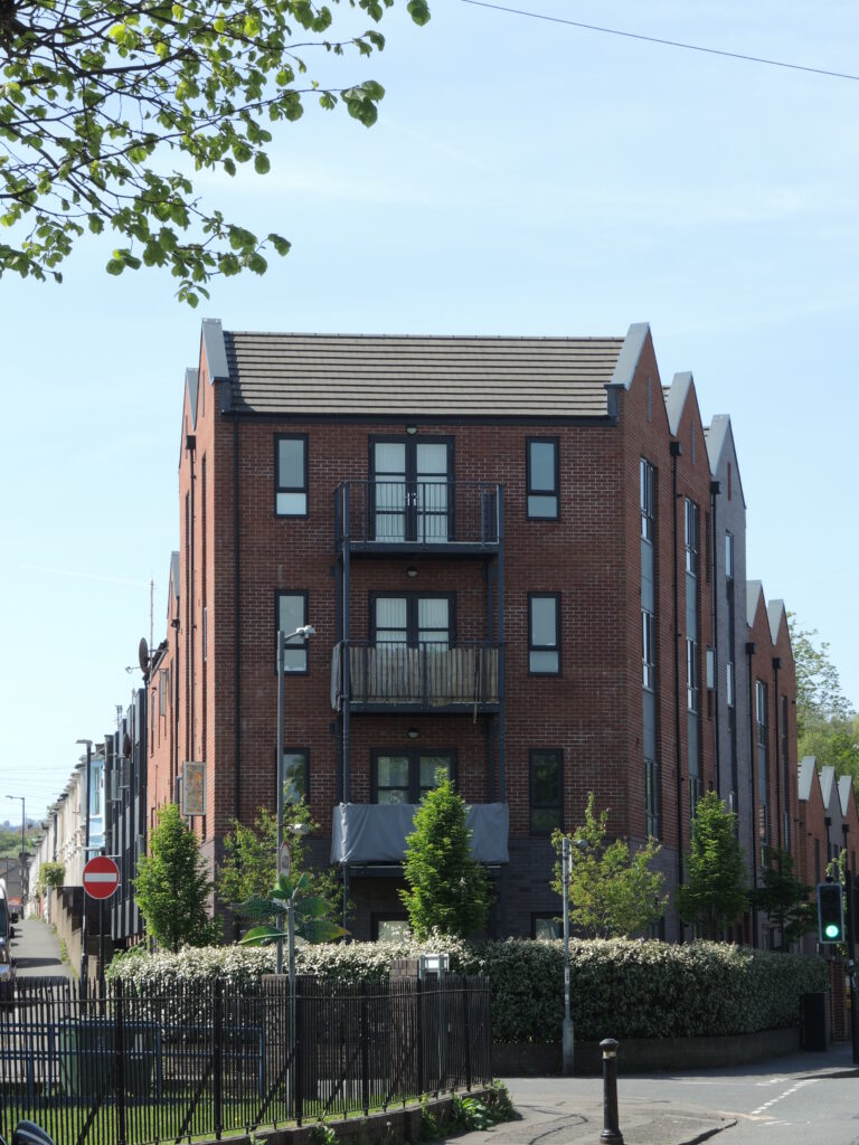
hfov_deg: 14.1
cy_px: 572
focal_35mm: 105
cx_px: 430
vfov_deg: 18.7
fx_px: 3474
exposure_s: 1/200
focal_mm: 22.1
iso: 80
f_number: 5.6
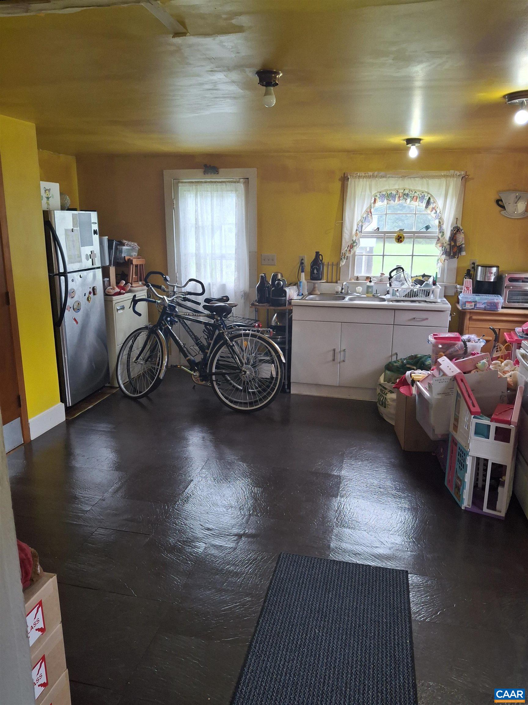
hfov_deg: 54.9
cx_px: 264
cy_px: 352
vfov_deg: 69.4
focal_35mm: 25
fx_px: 508
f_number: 1.8
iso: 125
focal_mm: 4.69
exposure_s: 1/120
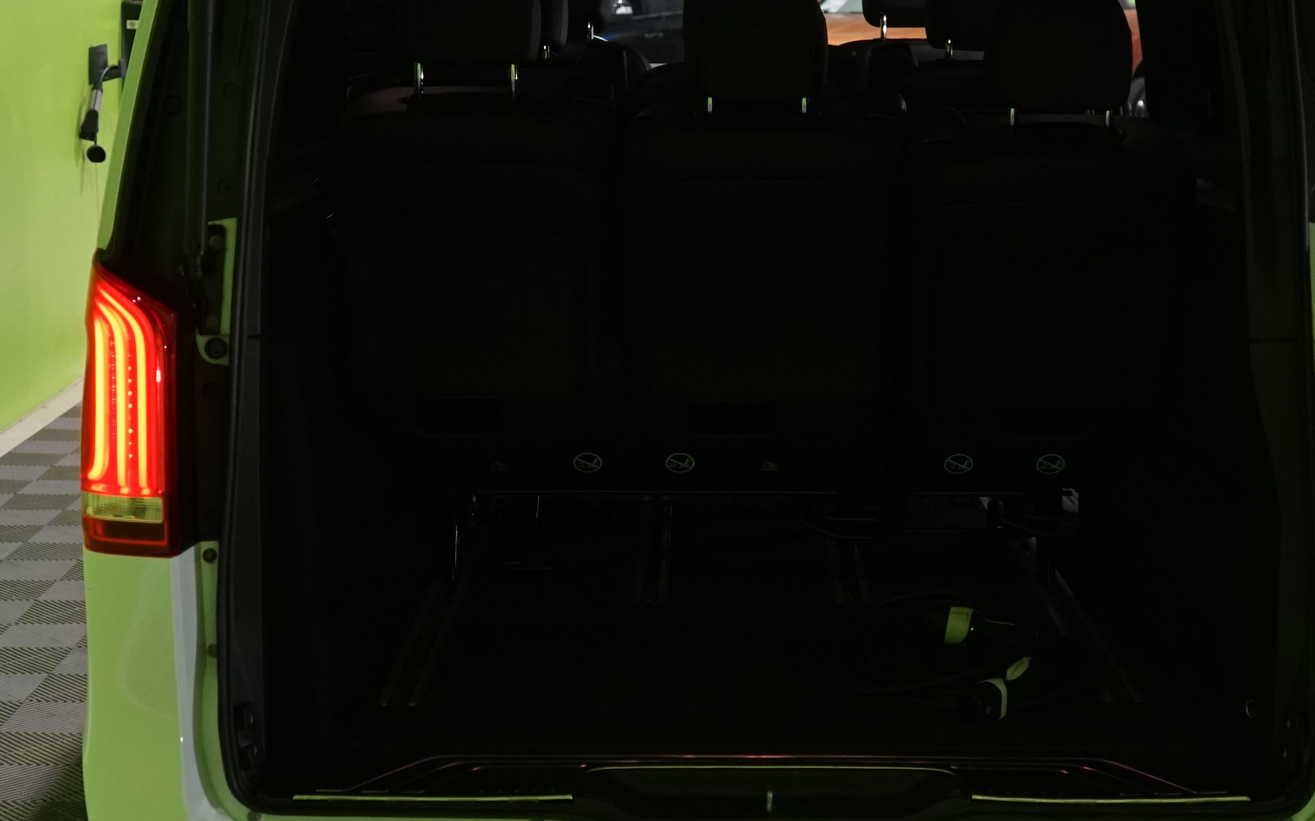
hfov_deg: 32.0
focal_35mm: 64
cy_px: 223
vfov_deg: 20.2
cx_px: 690
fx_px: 2294
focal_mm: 31
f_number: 3.5
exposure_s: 1/160
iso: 1600
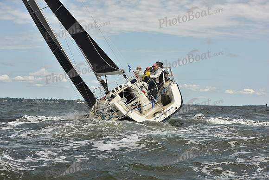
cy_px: 90
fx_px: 523
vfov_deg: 19.5
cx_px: 134
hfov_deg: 28.8
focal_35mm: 70
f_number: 10
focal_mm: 70
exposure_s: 1/800
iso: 250
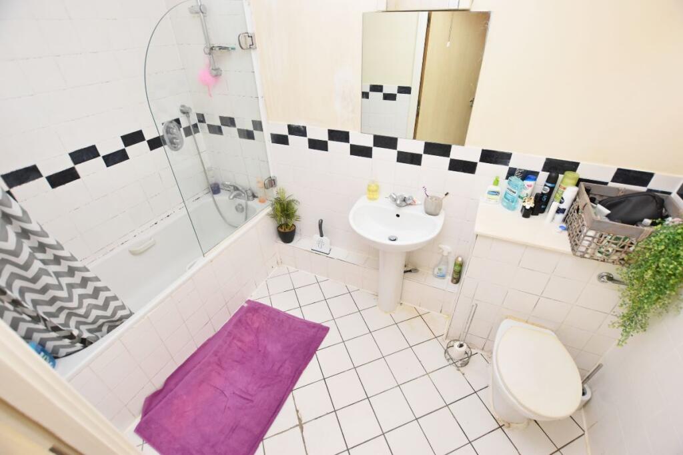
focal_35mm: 15
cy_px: 228
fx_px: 285
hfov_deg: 100.4
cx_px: 342
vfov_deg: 77.3
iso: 900
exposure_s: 1/125
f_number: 4
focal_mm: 10
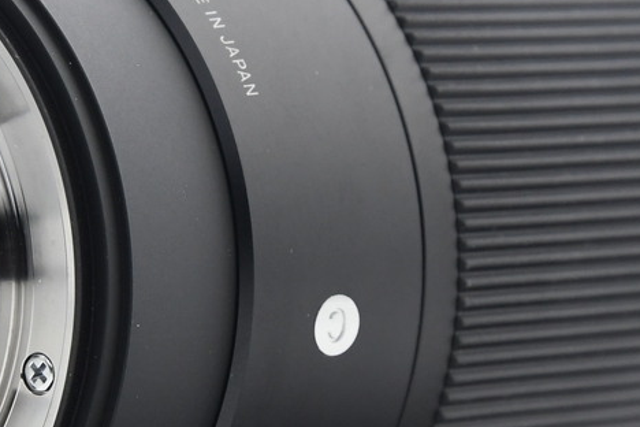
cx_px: 174
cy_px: 261
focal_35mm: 385
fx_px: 6844
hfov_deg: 5.4
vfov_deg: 3.6
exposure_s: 1/125
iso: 1000
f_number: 8
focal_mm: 80
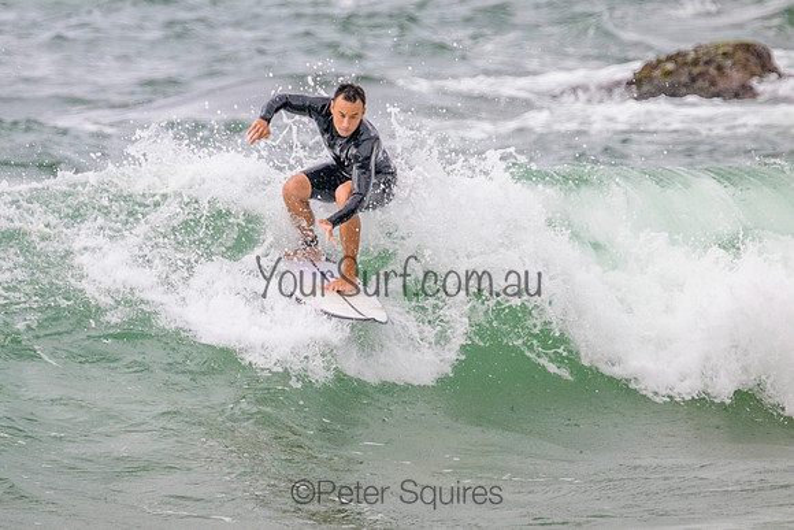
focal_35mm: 1087
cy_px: 256
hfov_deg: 1.9
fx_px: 23988
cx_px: 294
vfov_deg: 1.3
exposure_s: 1/2000
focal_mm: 800
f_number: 11
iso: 2200
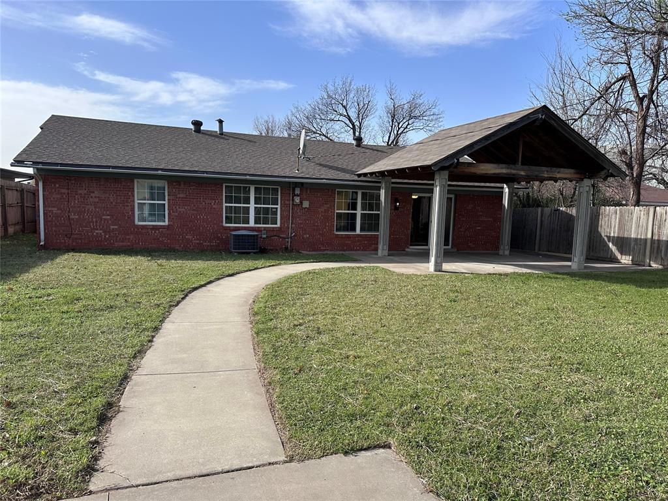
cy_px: 250
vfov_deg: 56.8
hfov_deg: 71.6
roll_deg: -1.7
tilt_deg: -5.4
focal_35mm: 24
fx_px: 463
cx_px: 334
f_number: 1.78
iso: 80
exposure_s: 1/2660
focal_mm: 6.86
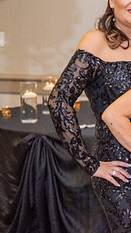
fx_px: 741
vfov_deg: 17.8
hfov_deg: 9.3
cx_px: 283
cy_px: 89
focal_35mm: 120
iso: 1600
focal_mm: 42
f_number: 2.8
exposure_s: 1/160
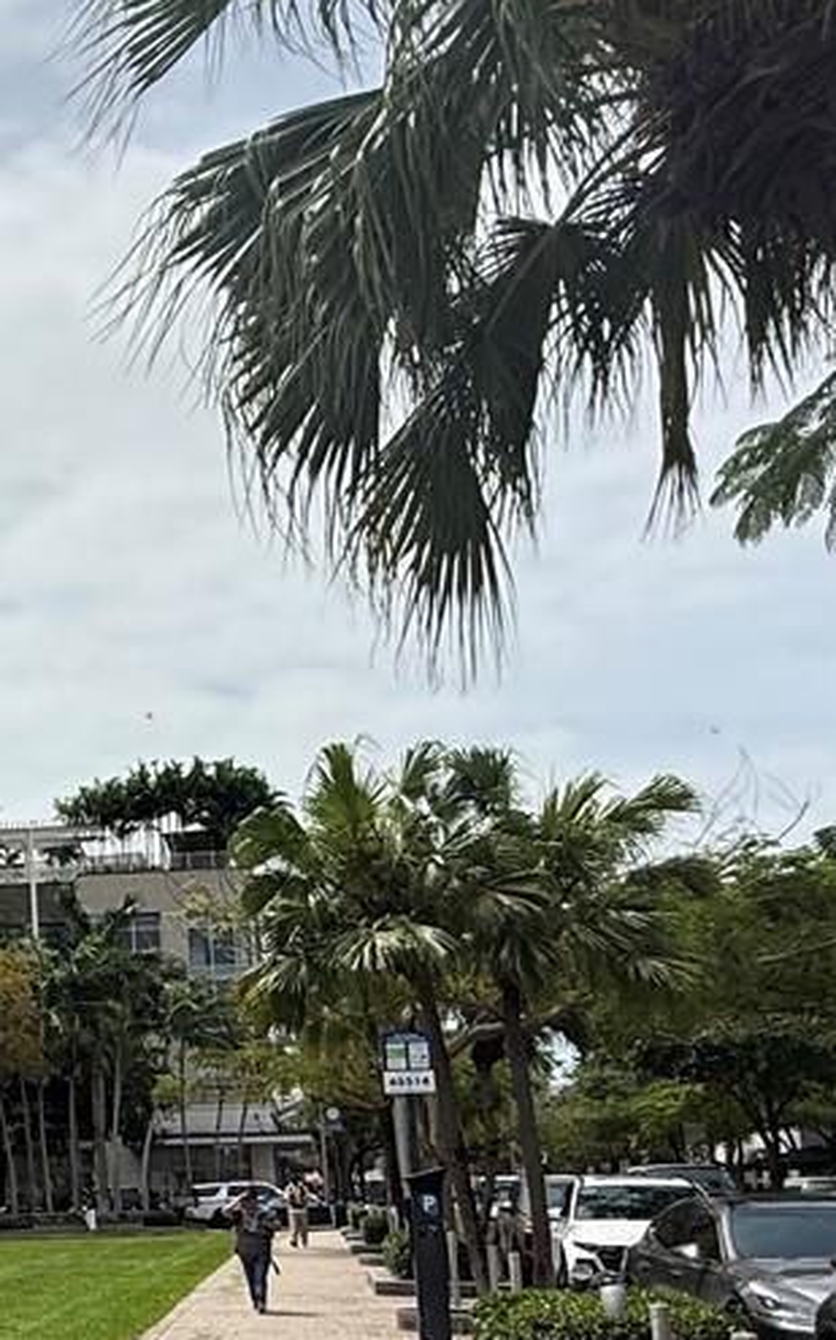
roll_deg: +0.8
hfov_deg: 22.8
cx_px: -346
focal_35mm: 48
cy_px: 950
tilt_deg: +8.8
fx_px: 1751
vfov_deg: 41.0
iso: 50
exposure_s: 1/2841
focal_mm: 2.22
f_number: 2.2
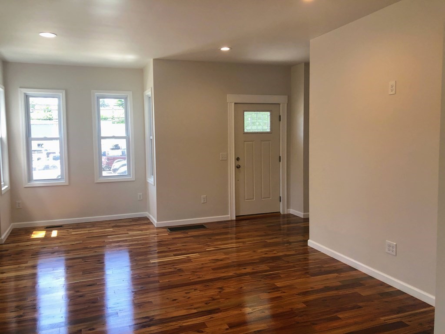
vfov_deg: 49.7
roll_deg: +0.4
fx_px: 360
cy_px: 167
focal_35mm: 28
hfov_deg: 63.4
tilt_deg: -3.3
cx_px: 222
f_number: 1.8
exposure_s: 1/120
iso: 50
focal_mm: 3.99
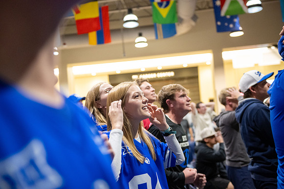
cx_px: 142
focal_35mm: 44
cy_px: 94
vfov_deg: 30.5
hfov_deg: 44.5
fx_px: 347
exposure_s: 1/320
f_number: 2.8
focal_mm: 44
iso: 6400
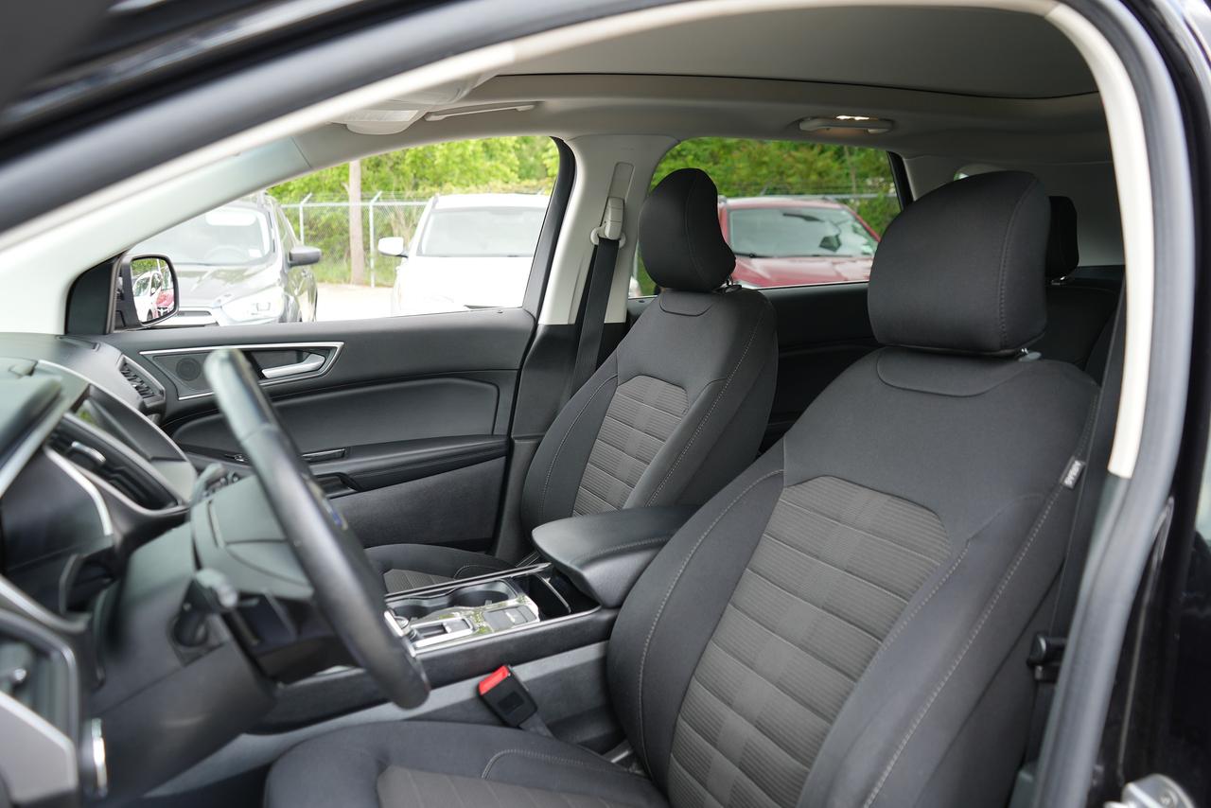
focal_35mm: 29
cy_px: 404
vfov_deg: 45.0
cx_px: 606
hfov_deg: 63.6
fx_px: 976
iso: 125
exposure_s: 1/60
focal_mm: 29
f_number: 4
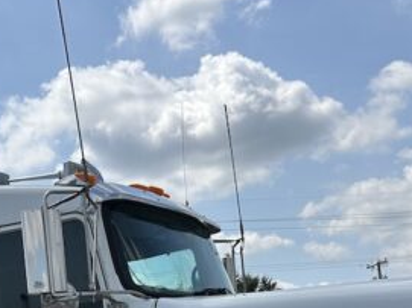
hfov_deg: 27.6
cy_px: 419
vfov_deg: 19.6
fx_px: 809
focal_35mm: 68
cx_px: 50
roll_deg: +7.2
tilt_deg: -0.2
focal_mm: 6.86
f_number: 1.78
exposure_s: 1/6211
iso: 80
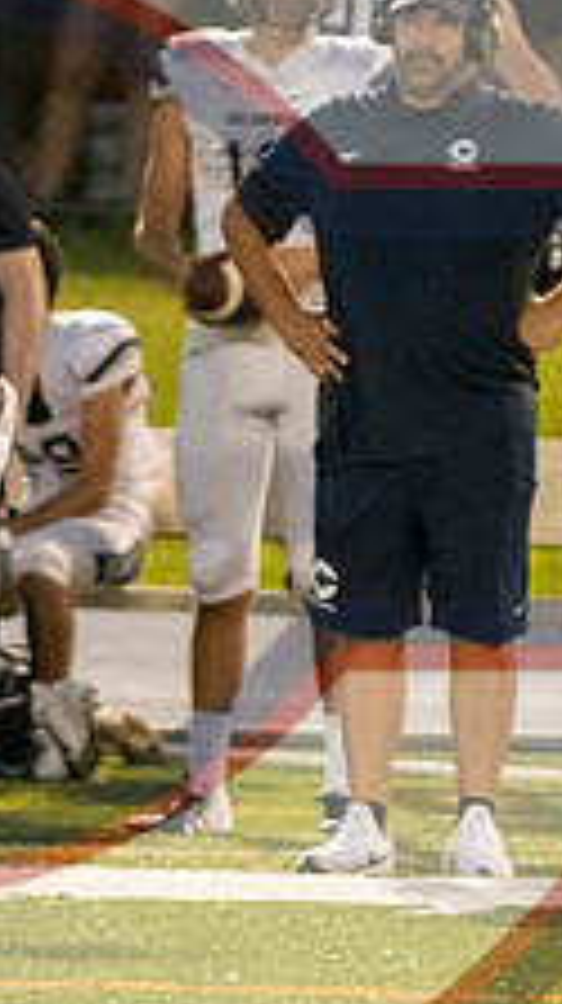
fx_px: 29060
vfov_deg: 2.0
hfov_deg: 1.1
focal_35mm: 1094
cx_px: 259
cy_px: 444
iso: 10000
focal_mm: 200
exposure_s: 1/1600
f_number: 2.8
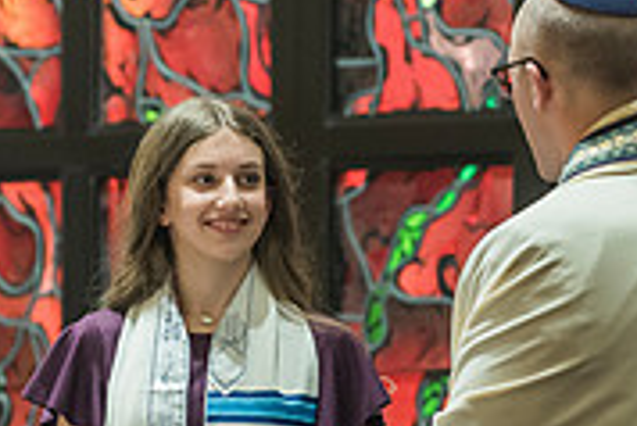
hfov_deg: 3.2
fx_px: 11564
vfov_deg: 2.1
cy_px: 181
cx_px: 404
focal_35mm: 653
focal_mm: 200
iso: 1600
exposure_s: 1/80
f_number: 3.5
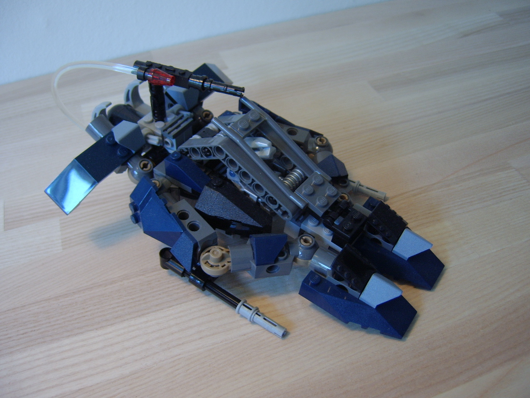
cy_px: 199
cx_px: 265
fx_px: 475
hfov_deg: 58.4
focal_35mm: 31
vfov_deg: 45.4
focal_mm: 8.13
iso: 100
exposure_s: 1/38
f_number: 2.7
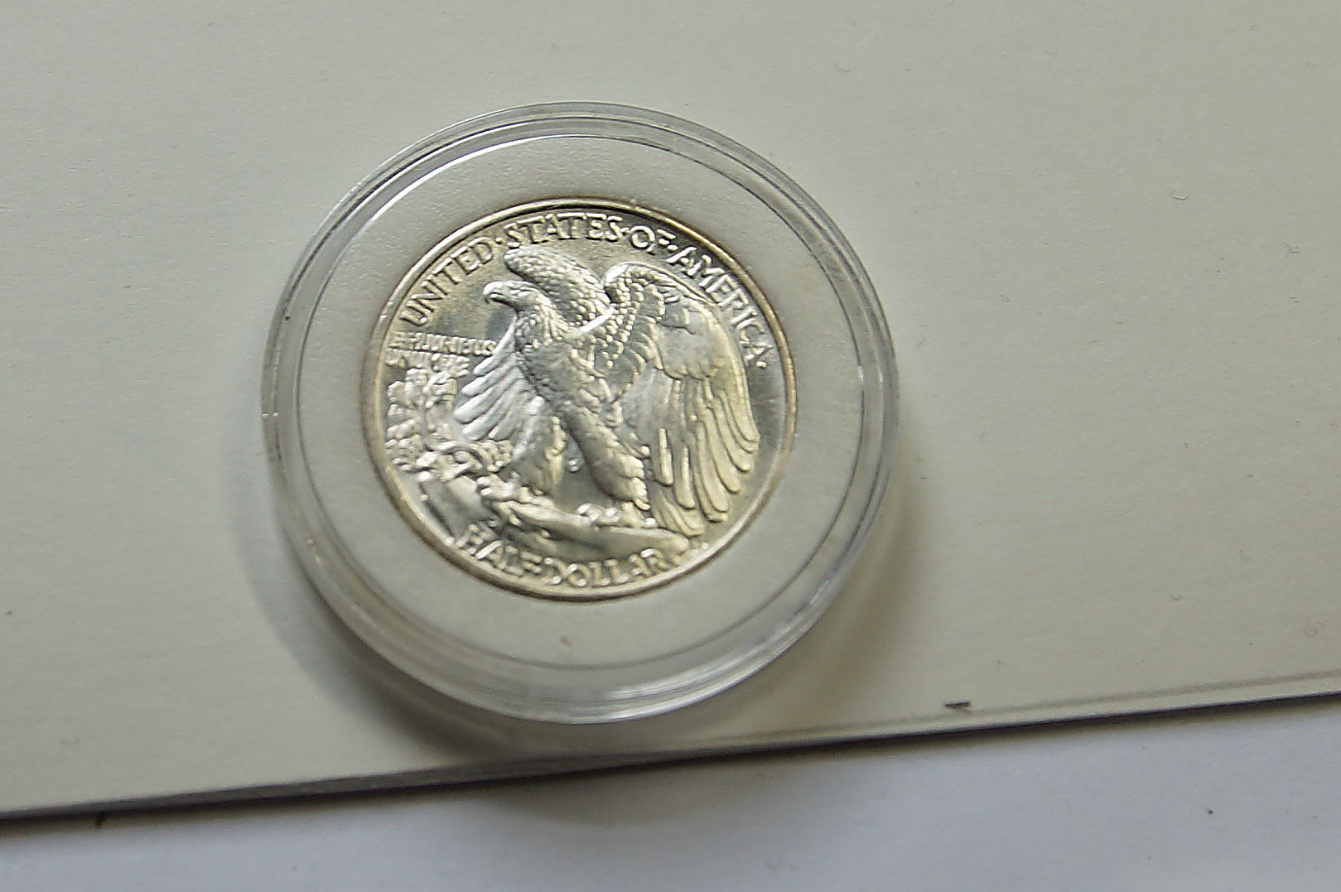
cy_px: 414
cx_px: 596
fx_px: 2345
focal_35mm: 63
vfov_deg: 21.5
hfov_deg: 31.9
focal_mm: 17
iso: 100
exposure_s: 1/80
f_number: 4.5
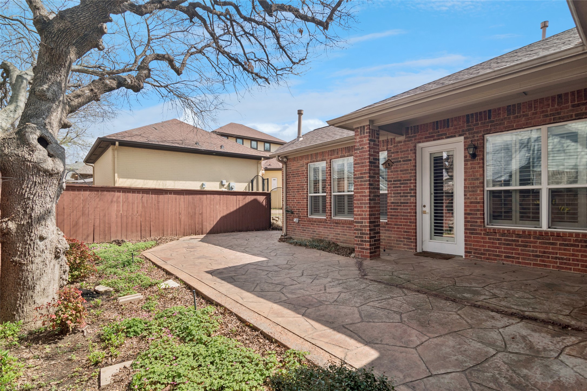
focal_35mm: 16
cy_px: 196
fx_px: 269
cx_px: 294
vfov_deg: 72.0
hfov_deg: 95.0
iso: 100
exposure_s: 1/200
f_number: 8
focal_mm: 11
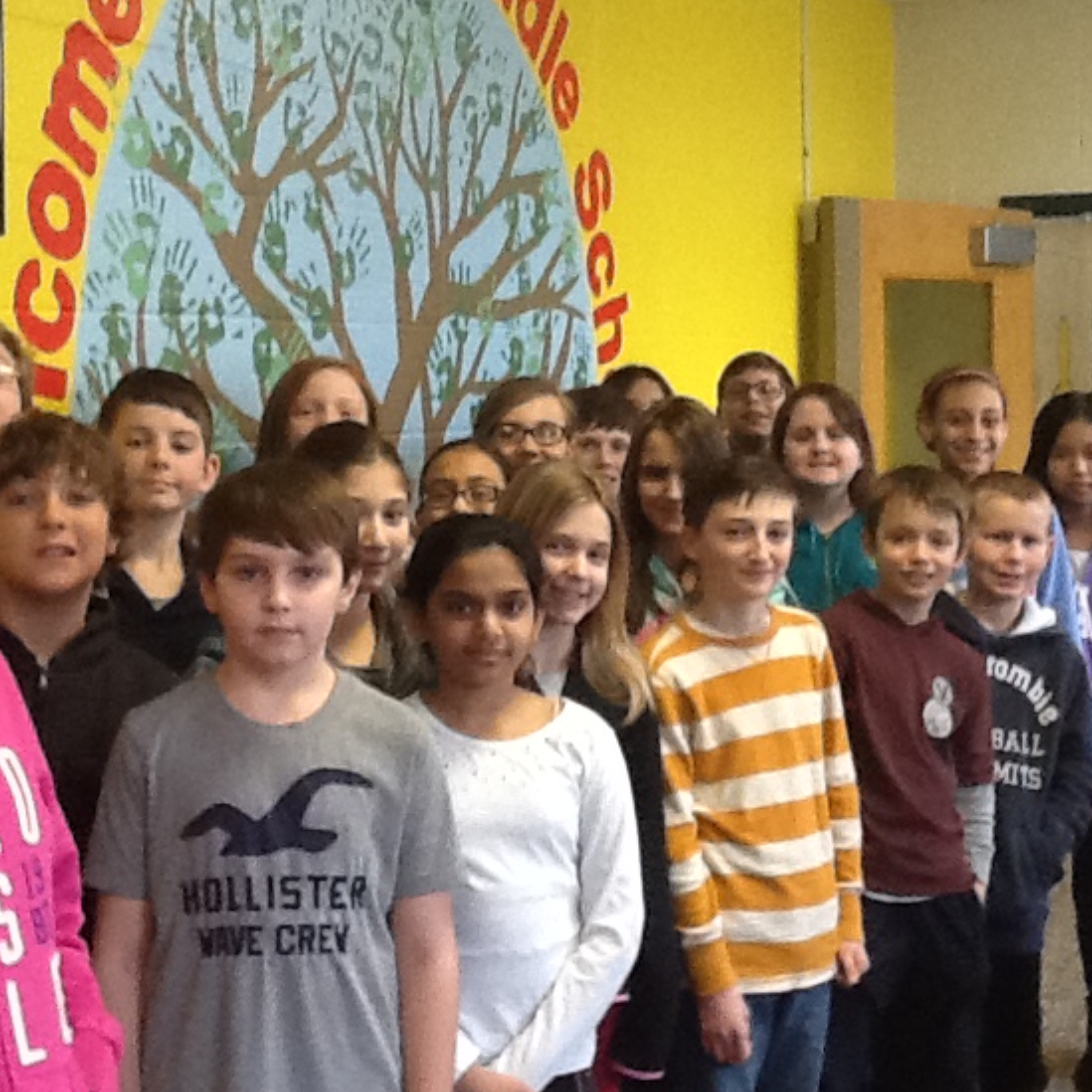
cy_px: 501
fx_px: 2427
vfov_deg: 25.4
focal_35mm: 68
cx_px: 507
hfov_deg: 25.4
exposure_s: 1/30
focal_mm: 2.03
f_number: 2.4
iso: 125
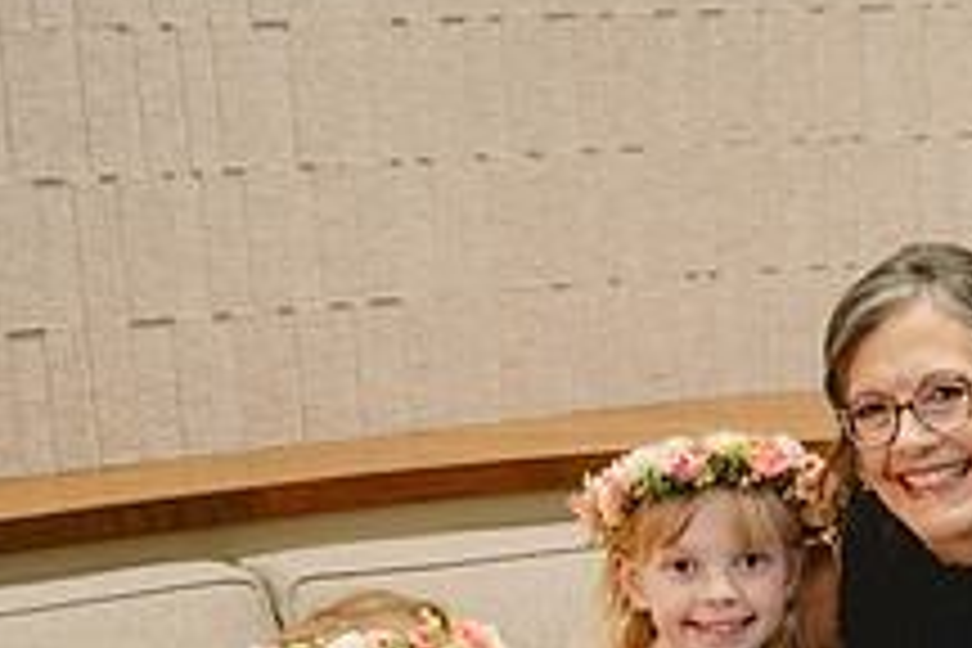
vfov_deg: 13.1
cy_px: 734
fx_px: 2754
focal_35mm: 102
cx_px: 1084
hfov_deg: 19.2
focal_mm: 38
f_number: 2.8
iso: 1600
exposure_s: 1/250
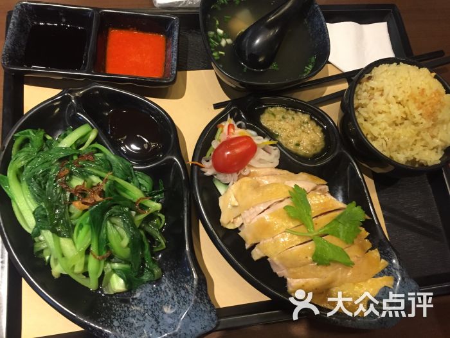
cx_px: 225
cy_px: 169
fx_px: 377
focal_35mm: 29
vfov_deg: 48.2
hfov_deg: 61.7
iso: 200
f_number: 2.2
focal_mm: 4.15
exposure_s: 1/33
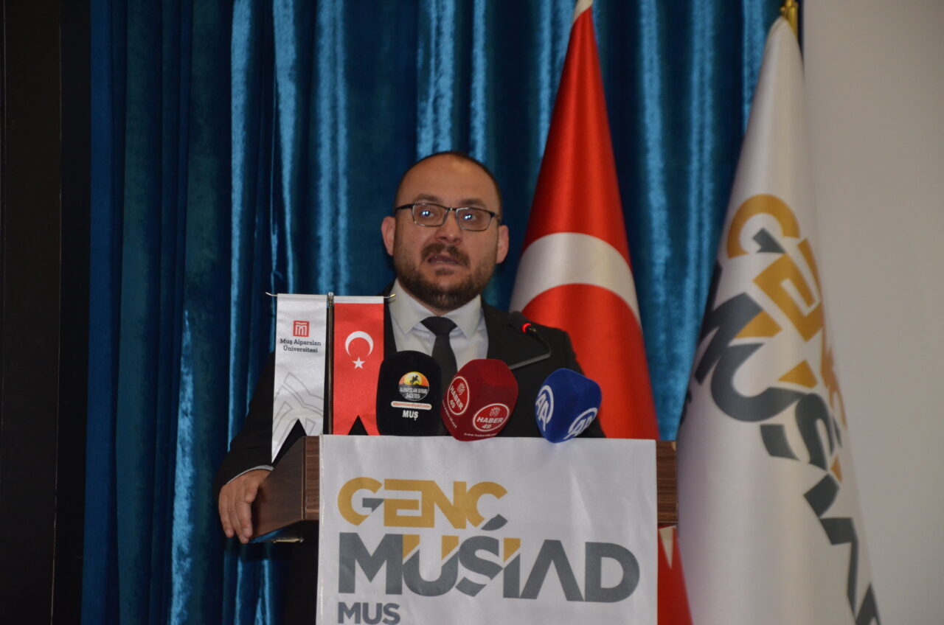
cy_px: 312
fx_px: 3847
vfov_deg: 9.3
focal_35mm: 147
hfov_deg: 14.0
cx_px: 472
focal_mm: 98
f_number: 5.6
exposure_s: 1/60
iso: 800
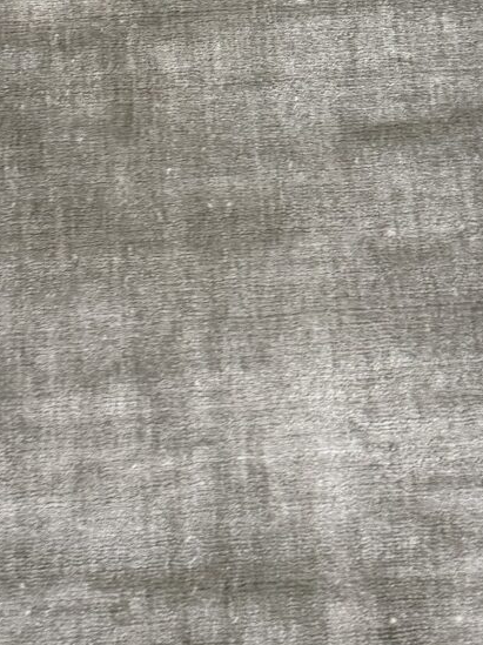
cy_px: -99
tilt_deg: -69.6
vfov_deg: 21.8
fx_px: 1565
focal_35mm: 84
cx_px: 237
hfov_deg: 17.5
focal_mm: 6.76
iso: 400
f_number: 1.78
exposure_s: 1/50
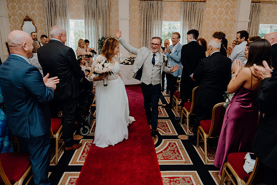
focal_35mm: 27
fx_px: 208
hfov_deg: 67.4
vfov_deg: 48.0
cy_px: 92
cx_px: 138
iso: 2500
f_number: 3.5
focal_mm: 27
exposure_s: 1/160
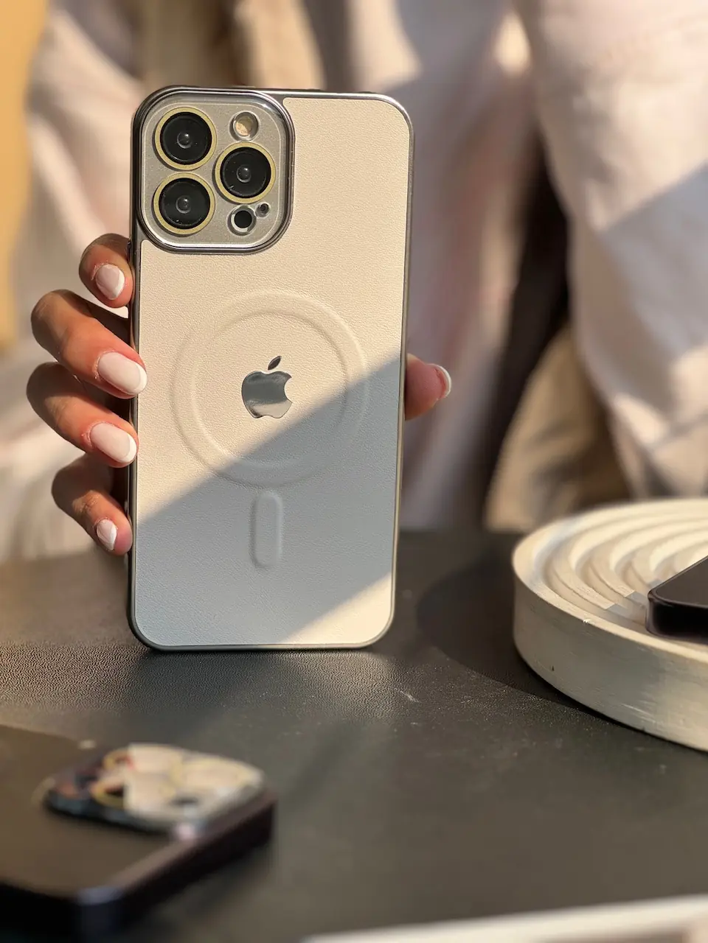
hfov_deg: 19.1
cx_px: 354
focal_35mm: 77
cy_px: 472
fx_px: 2100
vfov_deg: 25.3
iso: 25
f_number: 2.8
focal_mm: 9
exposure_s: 1/513
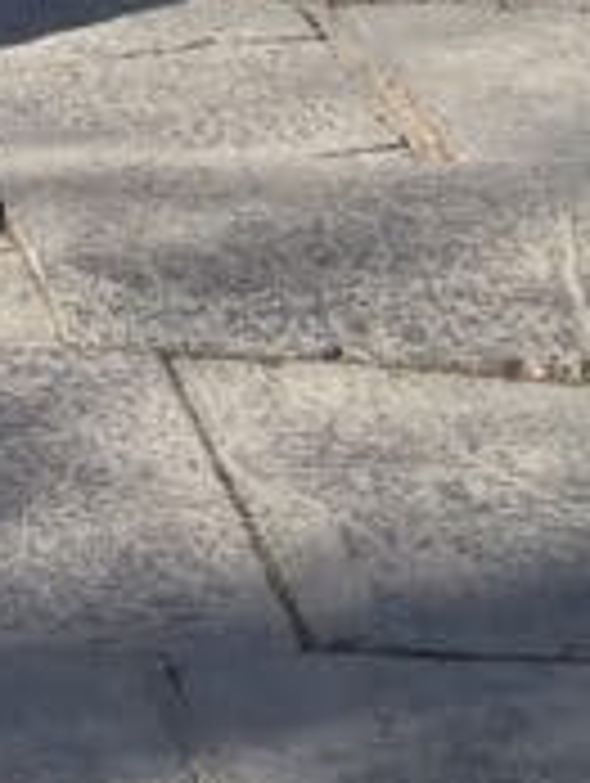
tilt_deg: +6.1
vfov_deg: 10.8
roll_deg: +1.0
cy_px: -1130
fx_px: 3469
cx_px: -671
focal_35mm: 153
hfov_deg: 9.0
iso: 50
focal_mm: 5.1
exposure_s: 1/1404
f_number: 1.6
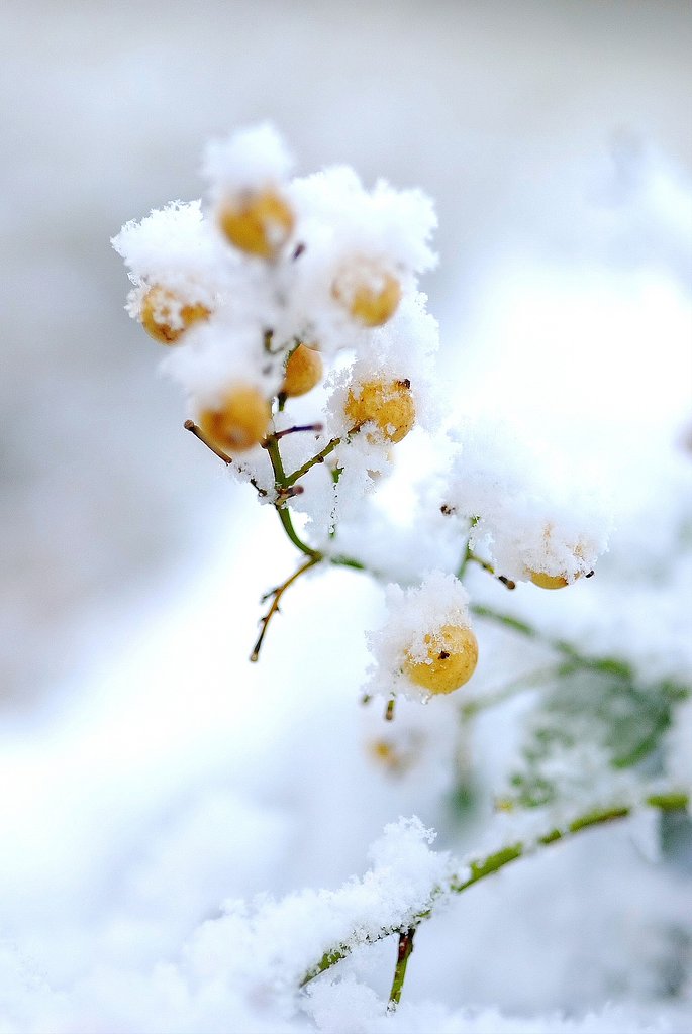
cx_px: 346
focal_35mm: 90
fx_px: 2589
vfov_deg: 22.6
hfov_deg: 15.2
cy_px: 517
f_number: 3.3
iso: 1000
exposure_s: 1/1600
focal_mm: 60
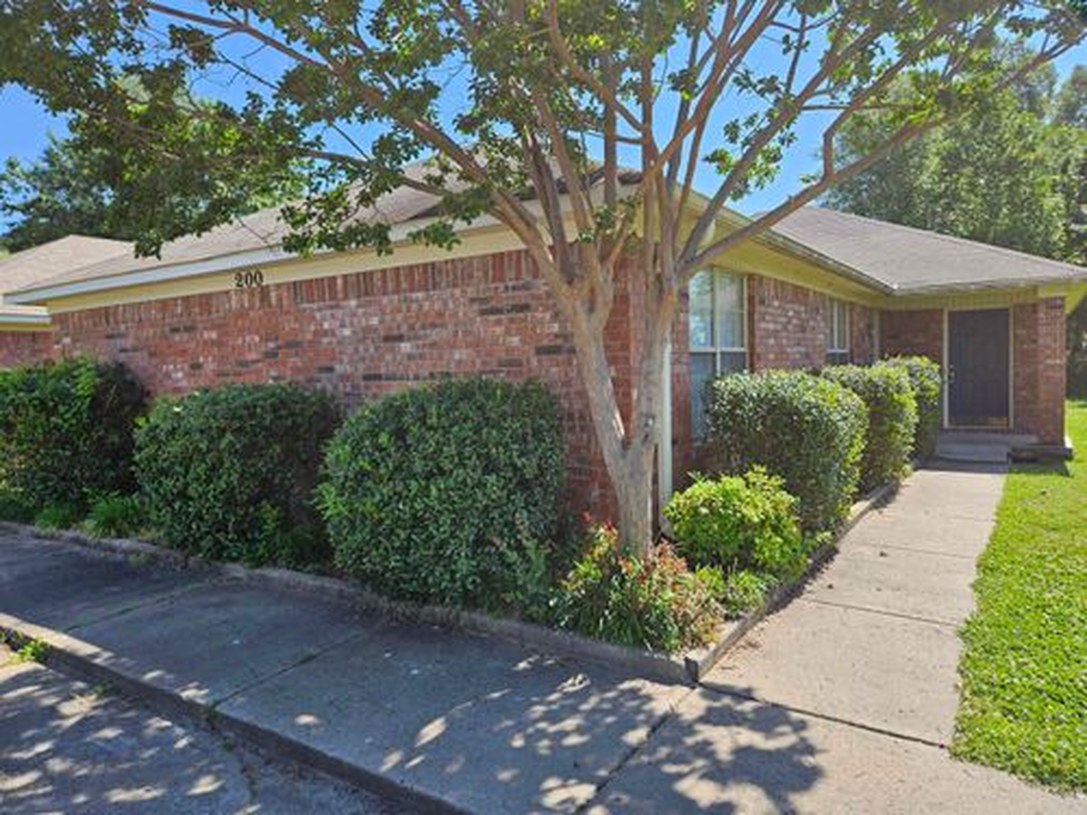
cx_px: 544
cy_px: 408
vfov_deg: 58.9
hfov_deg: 73.9
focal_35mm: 23
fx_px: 722
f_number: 1.8
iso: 25
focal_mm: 5.4
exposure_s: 1/628
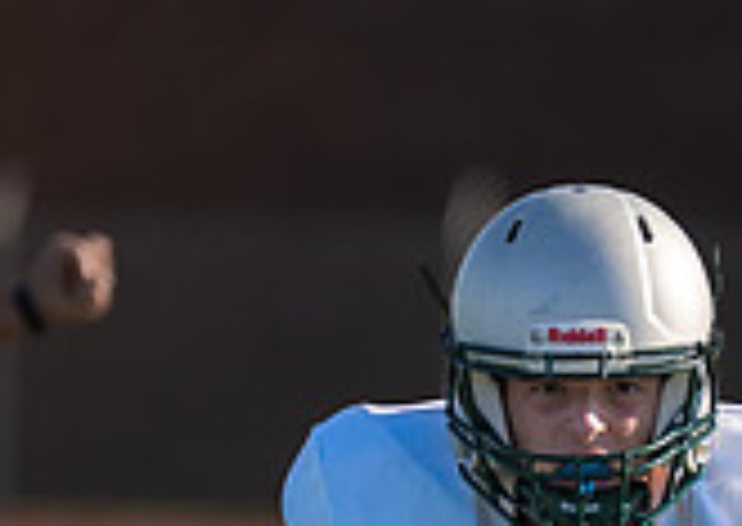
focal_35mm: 1190
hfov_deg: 1.7
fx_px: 25016
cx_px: 616
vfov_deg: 1.2
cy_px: 652
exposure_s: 1/4000
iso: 250
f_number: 2.8
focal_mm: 200
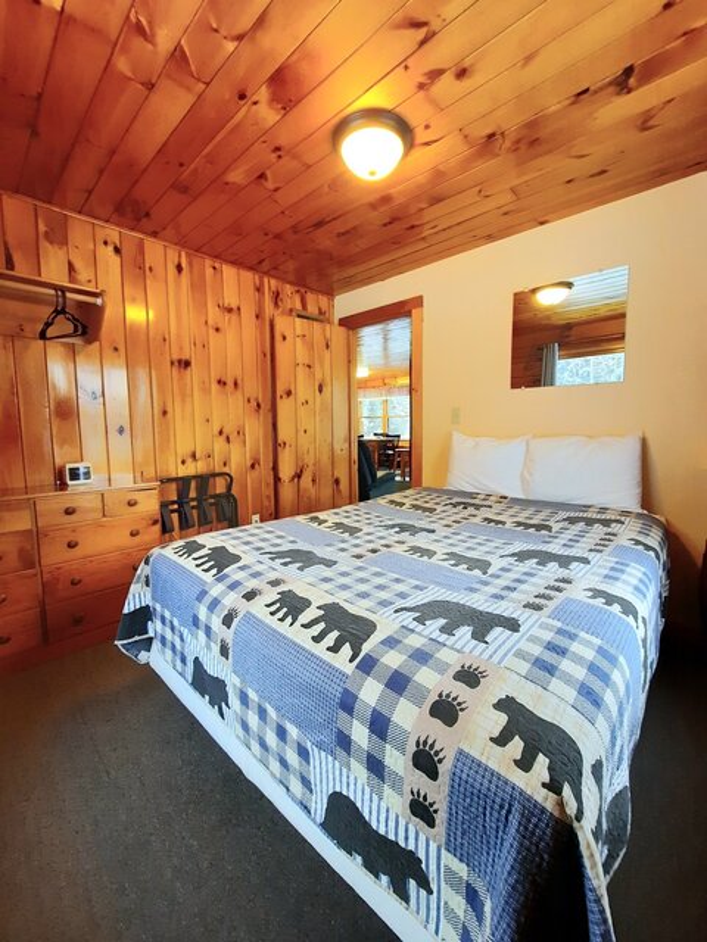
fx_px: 354
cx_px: 354
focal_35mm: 13
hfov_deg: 89.9
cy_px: 471
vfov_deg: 106.2
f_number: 2.2
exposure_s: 1/30
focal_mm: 1.74
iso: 200
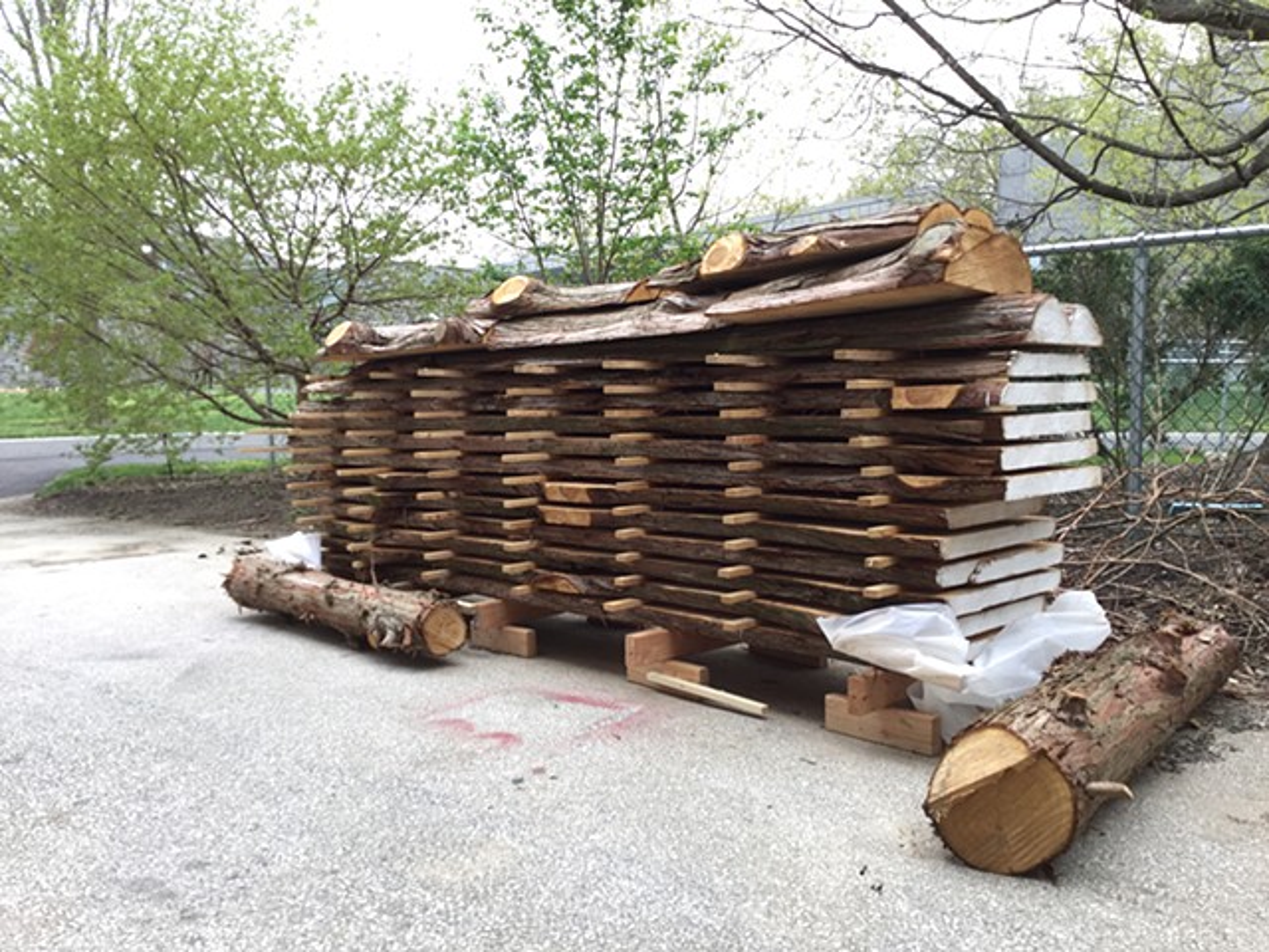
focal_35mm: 31
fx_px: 1136
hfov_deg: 58.4
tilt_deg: -6.3
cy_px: 476
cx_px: 634
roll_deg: -0.4
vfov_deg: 45.4
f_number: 2.4
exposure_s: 1/60
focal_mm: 3.3
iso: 32
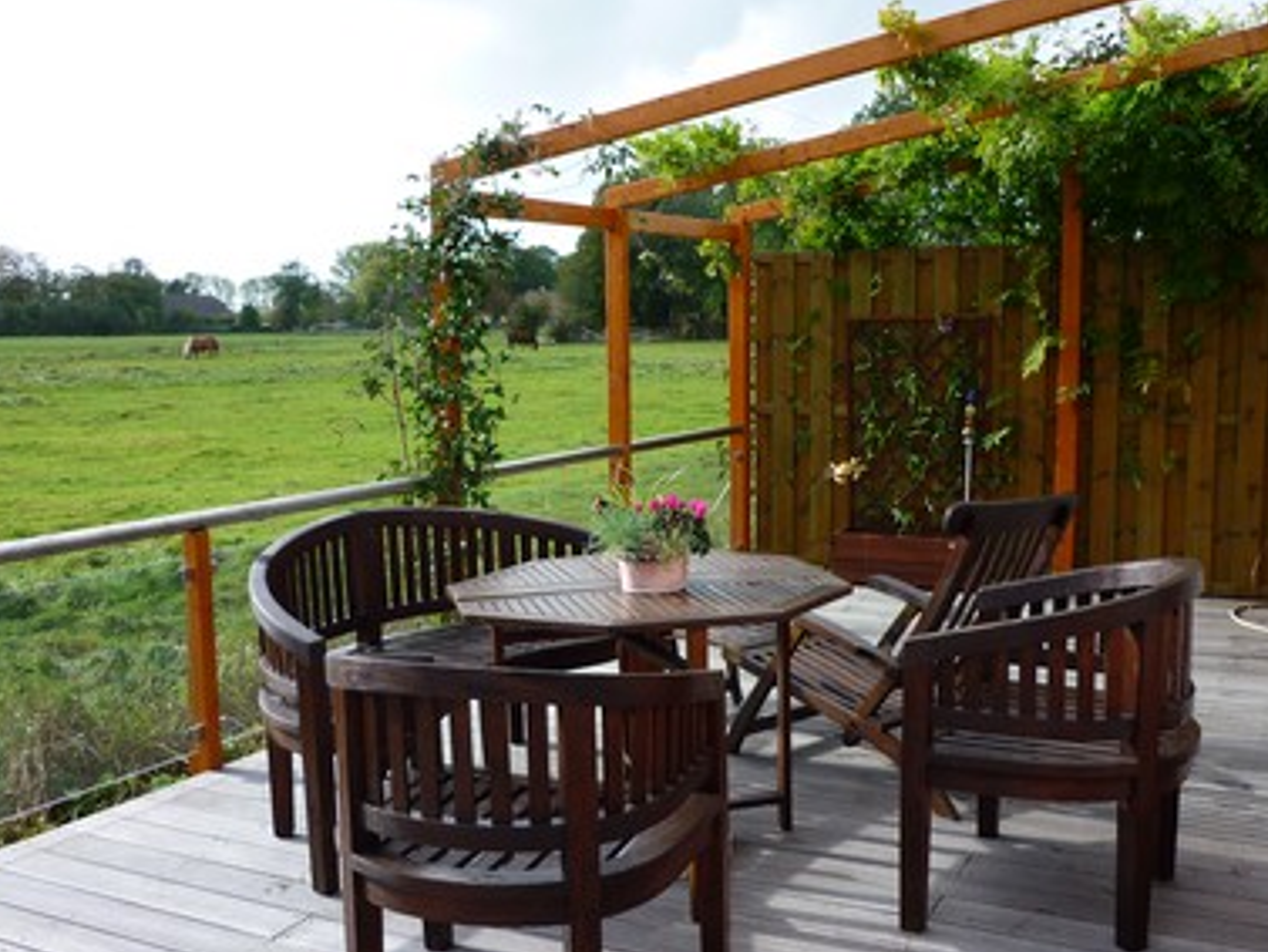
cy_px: 488
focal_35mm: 35
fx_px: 1282
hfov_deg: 52.6
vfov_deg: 40.7
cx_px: 636
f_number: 2.8
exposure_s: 1/500
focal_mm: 5.5
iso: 80
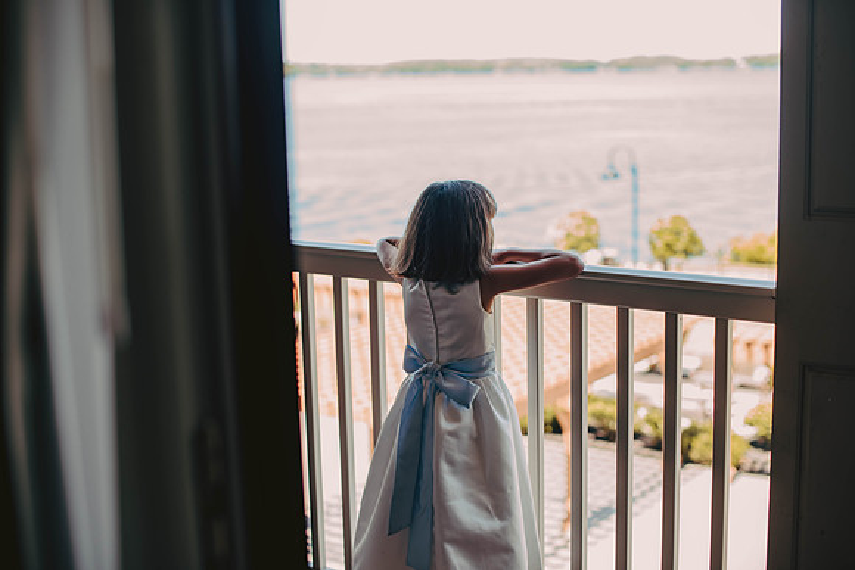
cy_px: 285
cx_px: 428
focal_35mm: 50
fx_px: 1188
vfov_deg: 27.0
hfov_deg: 39.6
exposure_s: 1/400
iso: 200
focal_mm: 50
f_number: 2
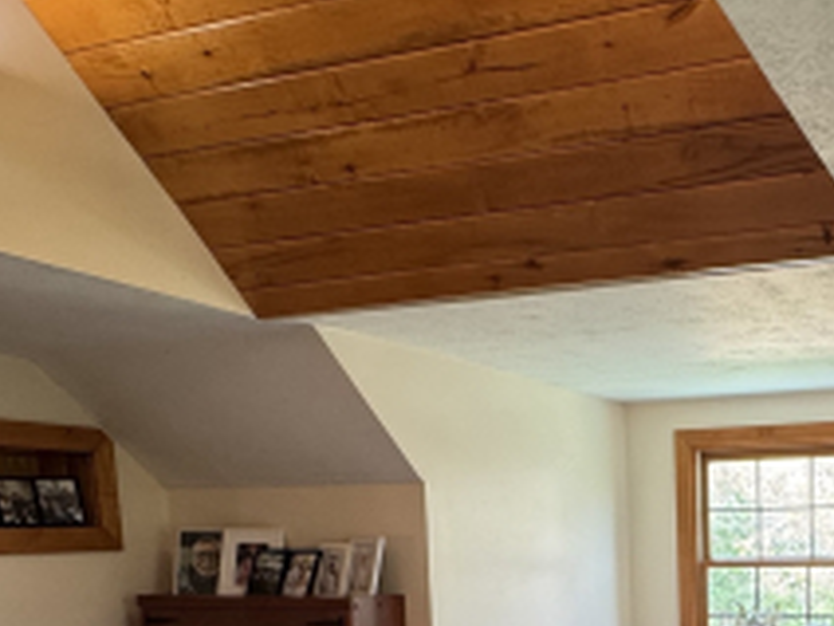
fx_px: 1060
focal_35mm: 44
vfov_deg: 30.0
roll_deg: +0.2
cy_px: 665
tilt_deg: -8.1
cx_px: 710
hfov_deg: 40.5
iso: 160
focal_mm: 2.22
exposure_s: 1/60
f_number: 2.2
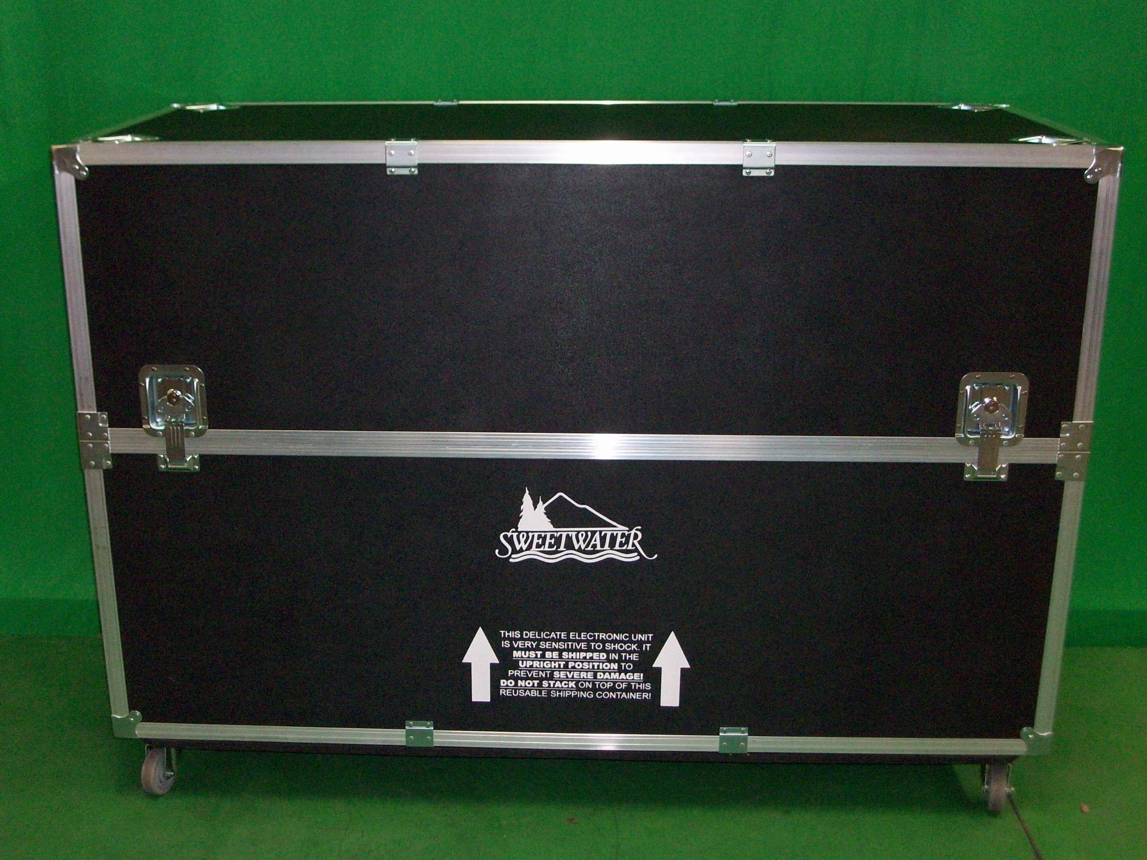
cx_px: 574
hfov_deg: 44.8
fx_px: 1392
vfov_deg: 34.3
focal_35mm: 42
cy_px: 430
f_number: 3.2
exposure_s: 1/32.6
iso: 200
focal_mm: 7.1
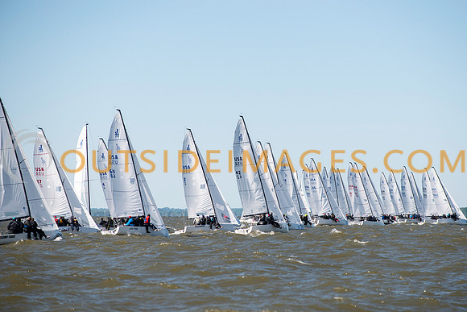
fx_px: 2833
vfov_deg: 6.3
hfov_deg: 9.4
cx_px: 255
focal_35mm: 218
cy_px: 170
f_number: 5
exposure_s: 1/2000
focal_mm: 200
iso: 320
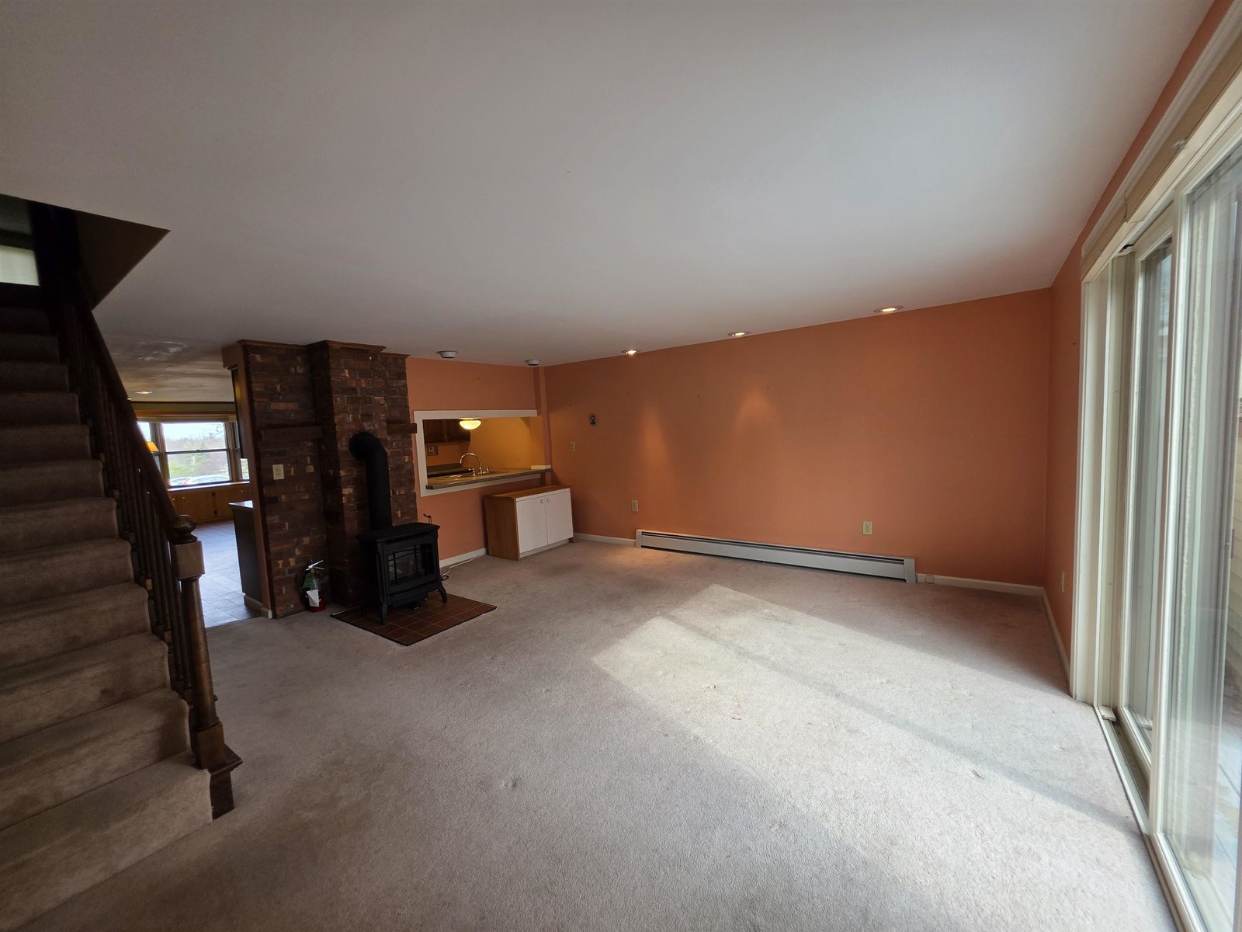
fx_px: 466
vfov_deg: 89.9
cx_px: 621
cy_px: 466
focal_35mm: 13
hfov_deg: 106.2
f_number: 1.9
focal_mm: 2.2
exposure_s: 1/120
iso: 40
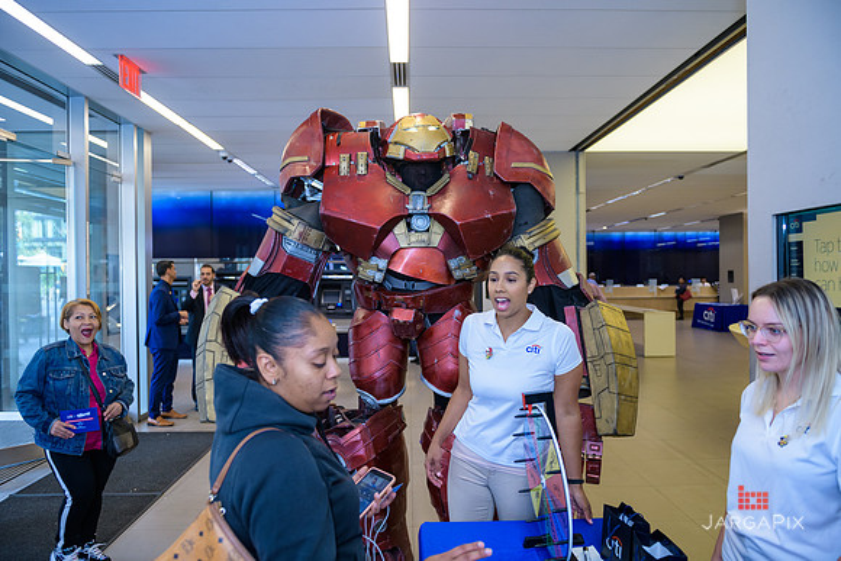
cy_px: 280
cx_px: 420
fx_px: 561
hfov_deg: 73.7
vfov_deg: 53.2
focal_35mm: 24
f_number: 3.2
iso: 800
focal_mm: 24
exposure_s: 1/125
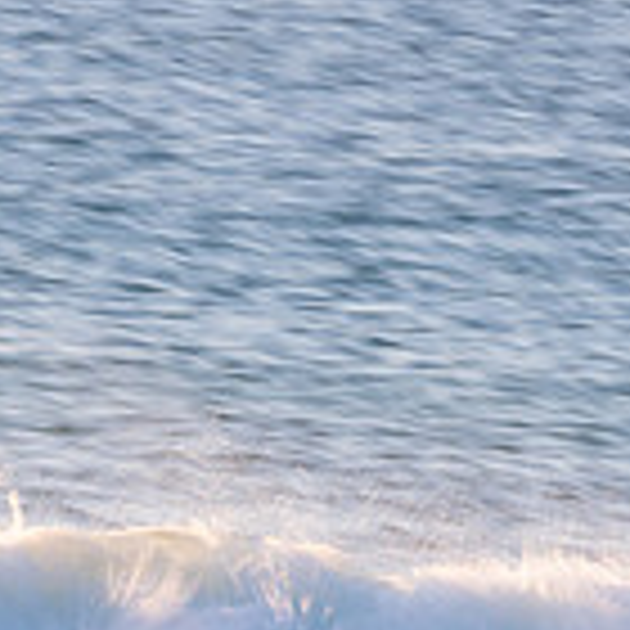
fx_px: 36136
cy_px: 614
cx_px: -621
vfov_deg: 1.0
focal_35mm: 1755
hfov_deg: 1.0
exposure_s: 1/15
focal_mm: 500
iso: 64
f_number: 20
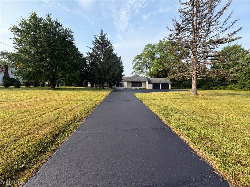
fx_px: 101
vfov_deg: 85.7
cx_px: 125
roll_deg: -0.2
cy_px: 94
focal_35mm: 14
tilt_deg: -3.7
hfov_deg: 102.1
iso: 40
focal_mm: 2.22
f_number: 2.2
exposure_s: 1/658
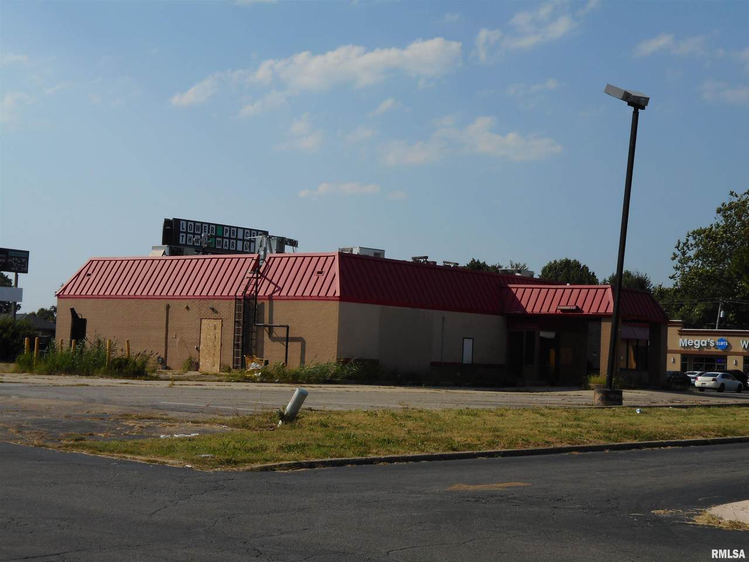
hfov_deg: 29.0
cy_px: 281
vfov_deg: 21.9
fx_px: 1450
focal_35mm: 67
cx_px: 374
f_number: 5.3
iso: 80
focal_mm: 12
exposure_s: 1/800
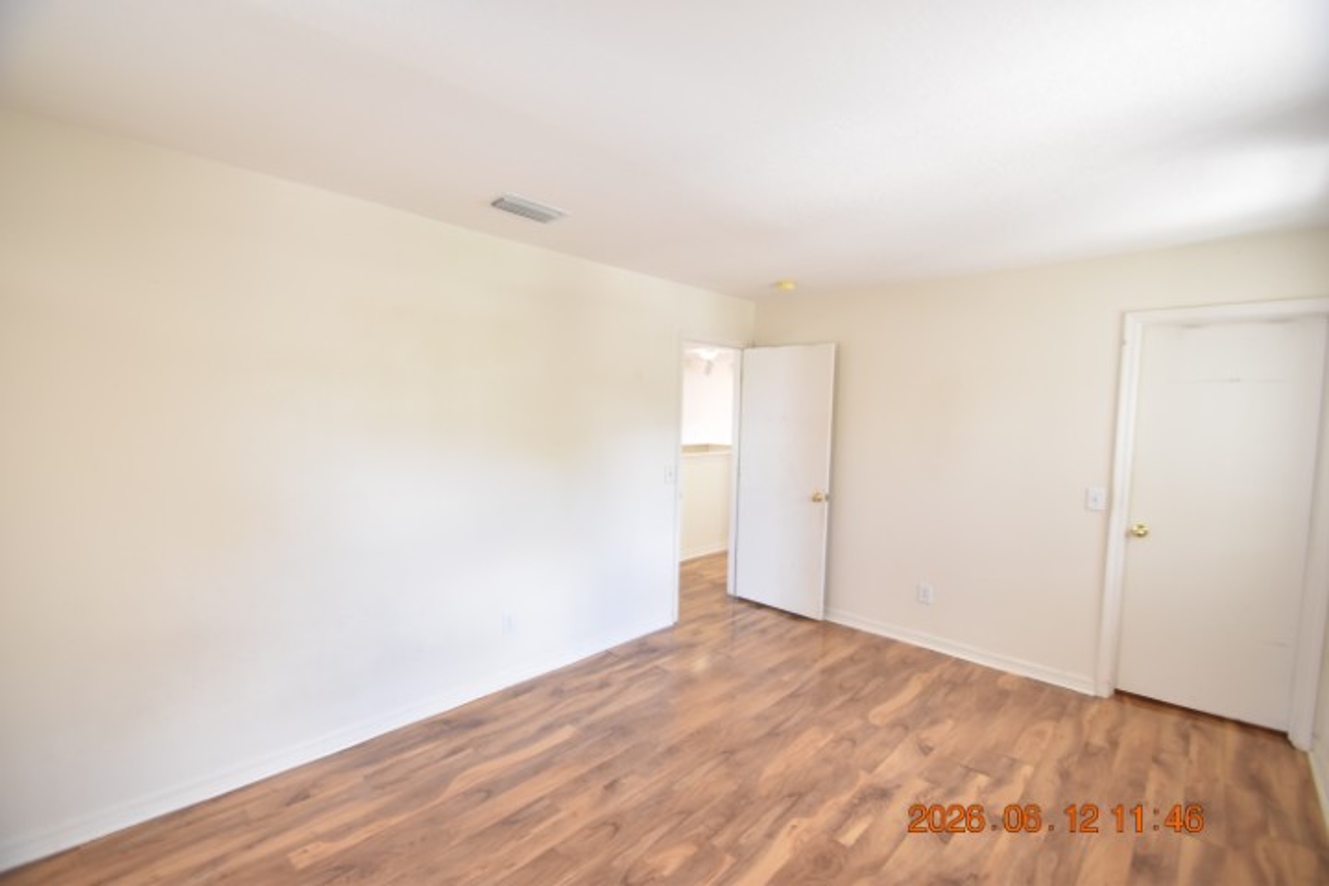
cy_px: 443
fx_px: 554
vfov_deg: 77.3
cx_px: 664
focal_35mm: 15
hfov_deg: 100.4
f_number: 3.5
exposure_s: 1/45
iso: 800
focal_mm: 10
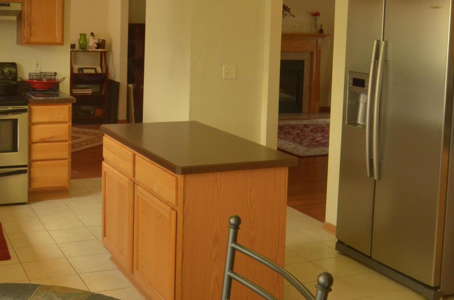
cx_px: 172
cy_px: 60
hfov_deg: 38.0
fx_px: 654
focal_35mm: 52
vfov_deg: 25.4
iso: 640
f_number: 7.1
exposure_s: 1/80
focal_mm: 16
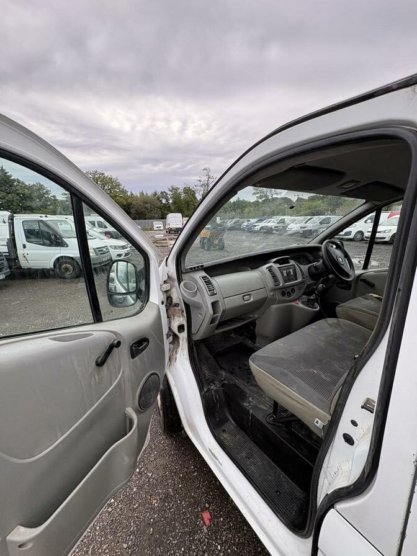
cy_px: 278
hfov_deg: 85.7
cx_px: 208
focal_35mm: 14
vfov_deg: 102.1
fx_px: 225
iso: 40
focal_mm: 2.22
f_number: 2.2
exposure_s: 1/202
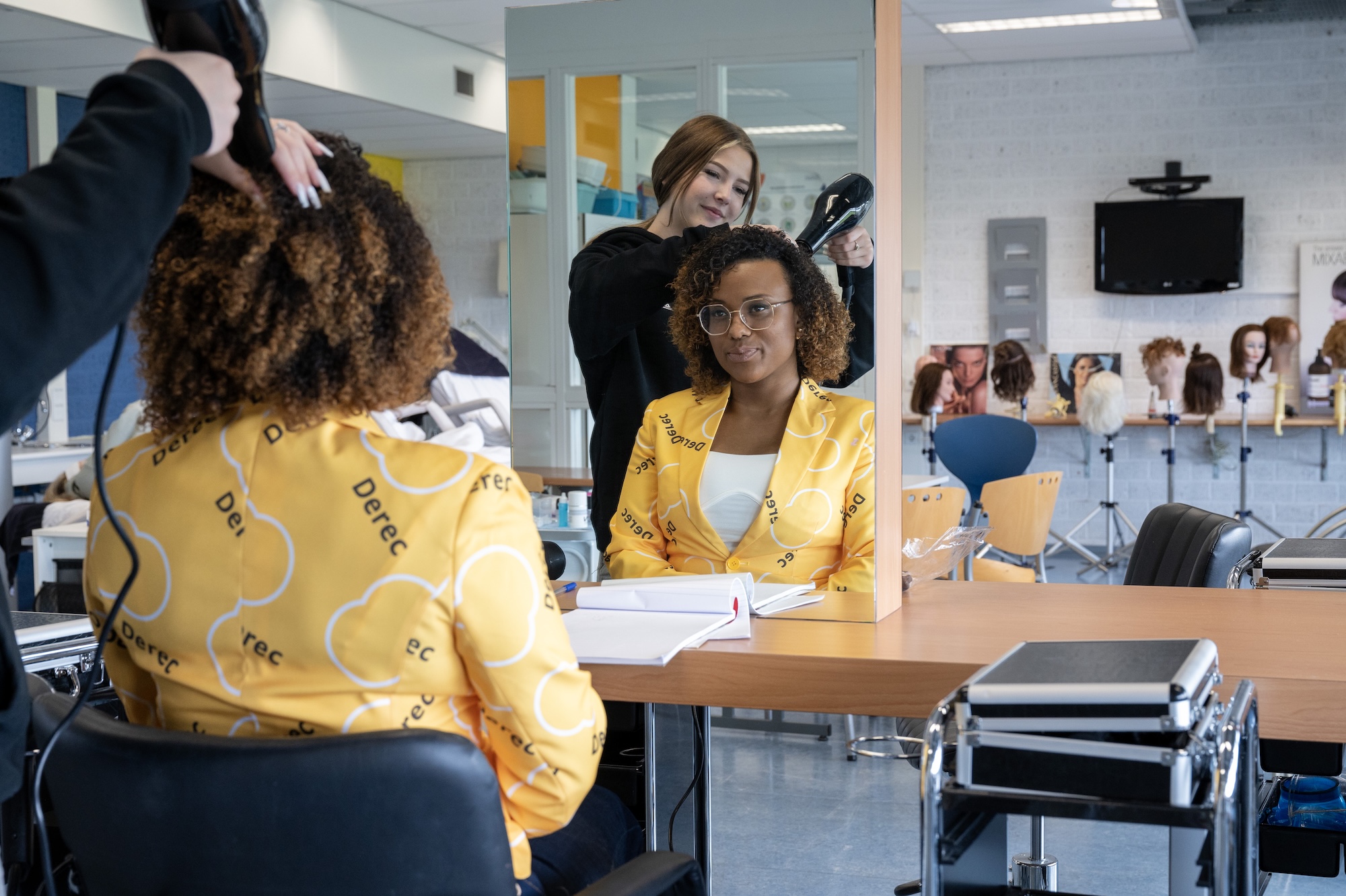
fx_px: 1756
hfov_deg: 41.9
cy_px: 448
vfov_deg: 28.6
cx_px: 673
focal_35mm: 47
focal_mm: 47
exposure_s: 1/160
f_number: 5.6
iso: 1600
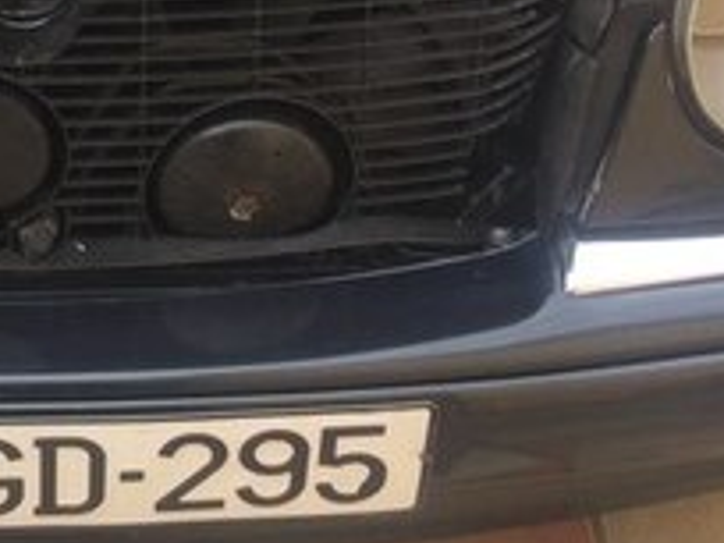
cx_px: 32
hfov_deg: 20.3
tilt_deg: -30.4
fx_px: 1966
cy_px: -300
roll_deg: -1.2
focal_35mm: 94
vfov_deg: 14.5
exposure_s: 1/311
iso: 32
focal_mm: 4.15
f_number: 2.2
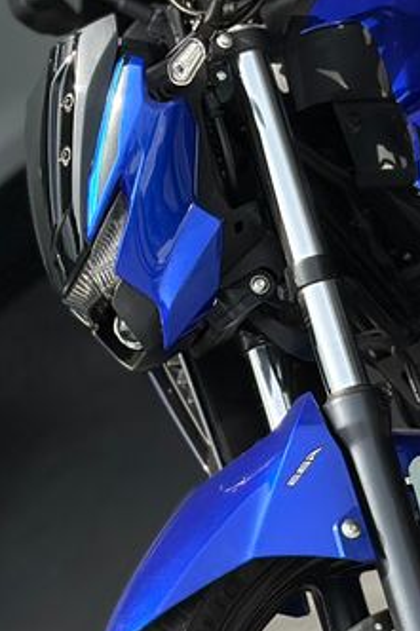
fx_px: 2137
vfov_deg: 16.8
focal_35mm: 122
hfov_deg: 11.0
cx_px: 523
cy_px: 346
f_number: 1.78
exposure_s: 1/2809
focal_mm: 6.86
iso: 80
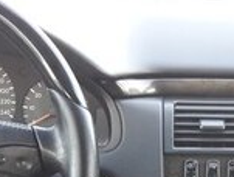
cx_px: 231
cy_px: 235
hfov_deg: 15.8
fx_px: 827
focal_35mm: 122
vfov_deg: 11.8
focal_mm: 3.7
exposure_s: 1/33
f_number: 1.9
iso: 64
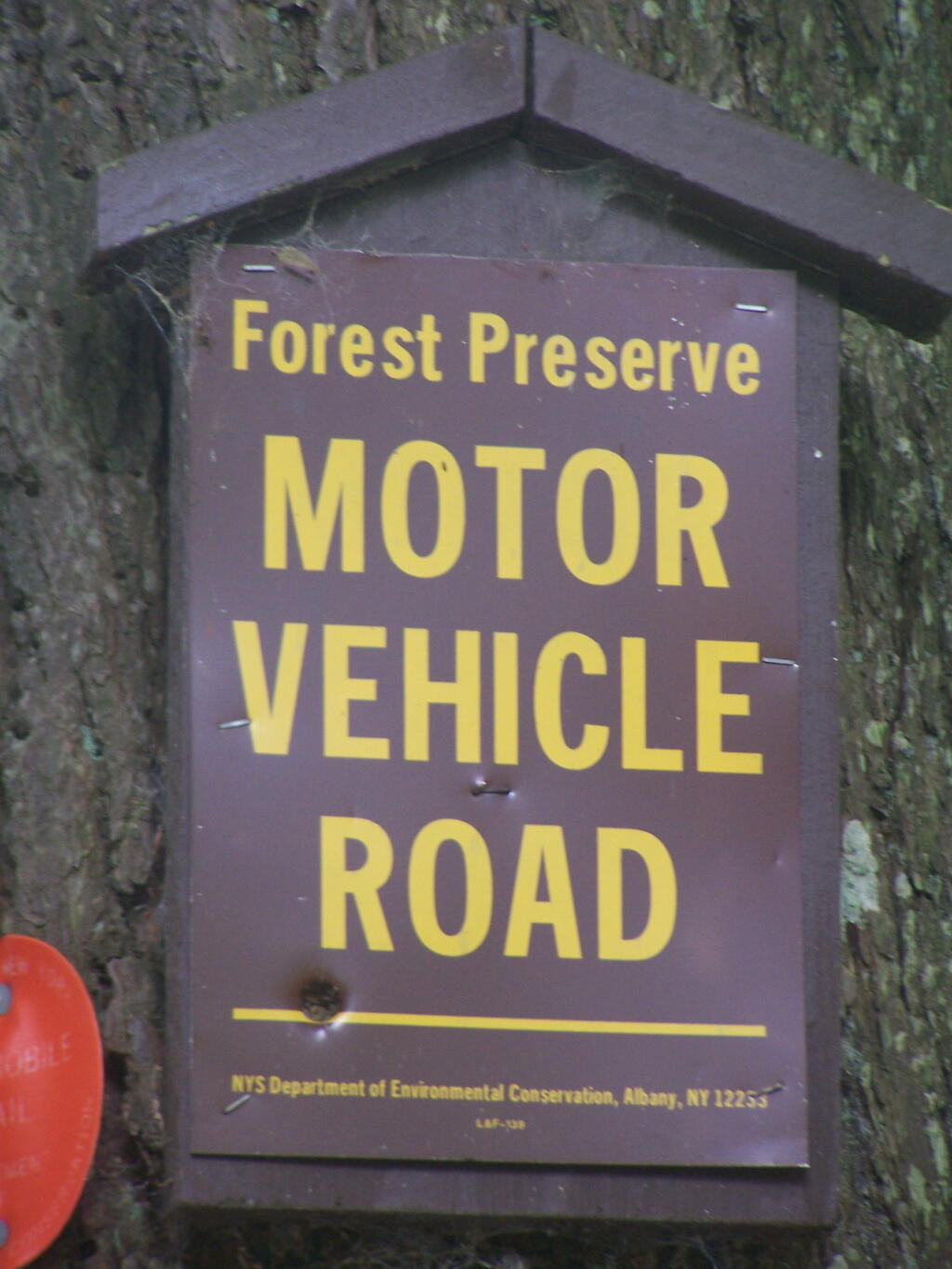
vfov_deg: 5.2
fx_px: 13932
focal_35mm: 380
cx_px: 476
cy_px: 634
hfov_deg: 3.9
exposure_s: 1/40
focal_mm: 63
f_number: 3.7
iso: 140
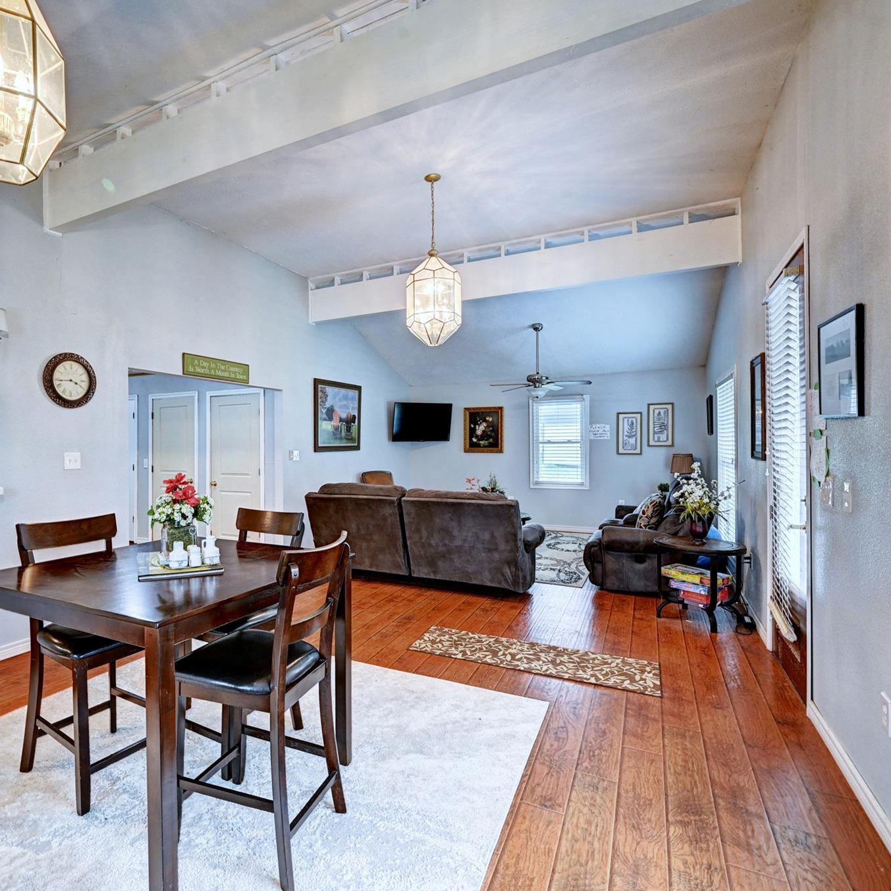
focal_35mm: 18
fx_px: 524
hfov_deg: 79.7
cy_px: 445
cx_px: 352
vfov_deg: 80.7
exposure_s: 1/4
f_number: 8
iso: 400
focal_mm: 14
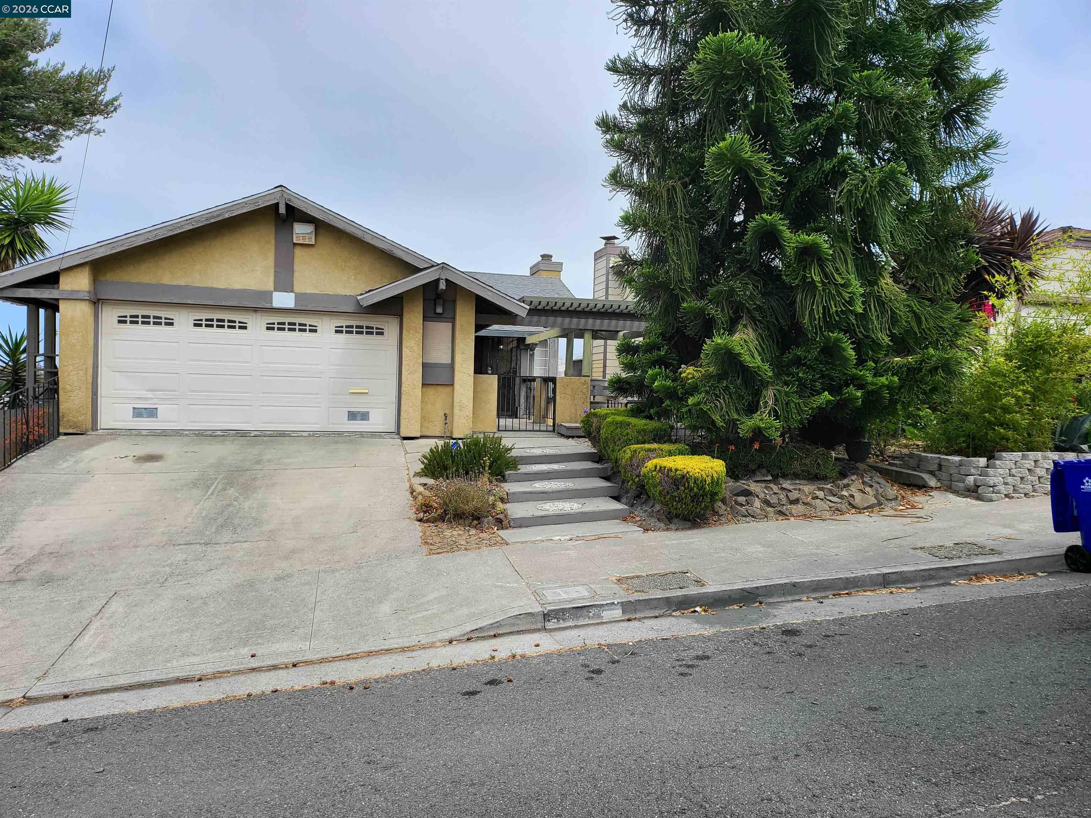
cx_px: 546
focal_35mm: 24
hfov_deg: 71.6
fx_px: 756
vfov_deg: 56.8
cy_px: 409
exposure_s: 1/1973
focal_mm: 5
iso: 40
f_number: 1.8
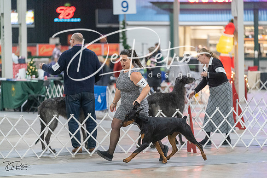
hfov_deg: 12.0
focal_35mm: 171
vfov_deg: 8.0
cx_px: 134
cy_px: 89
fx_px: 1268
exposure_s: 1/320
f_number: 2.8
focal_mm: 171
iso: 6400
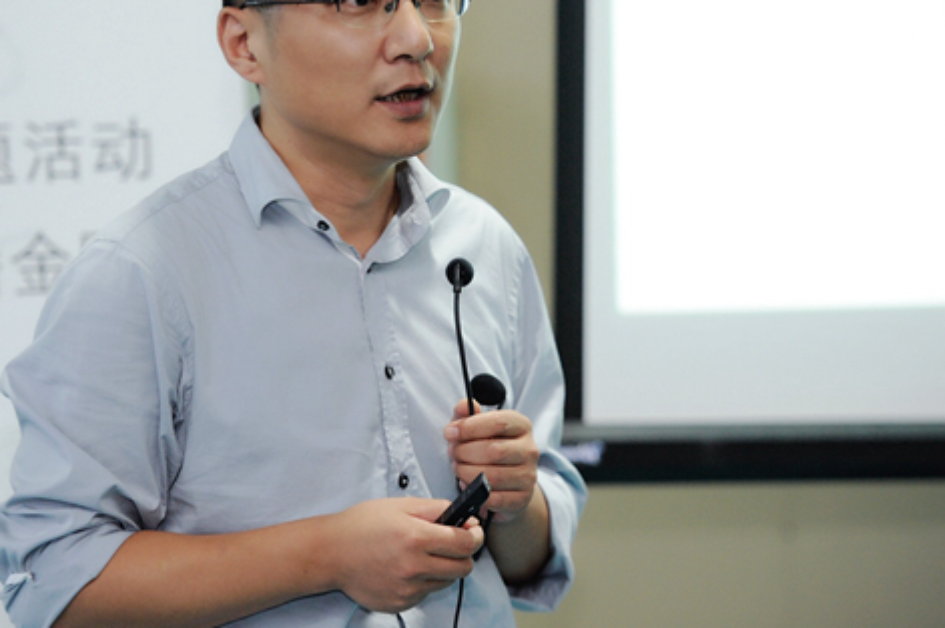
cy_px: 208
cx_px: 417
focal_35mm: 223
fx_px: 5848
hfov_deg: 9.2
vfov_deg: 6.1
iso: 2500
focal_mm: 155
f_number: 2.8
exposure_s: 1/100
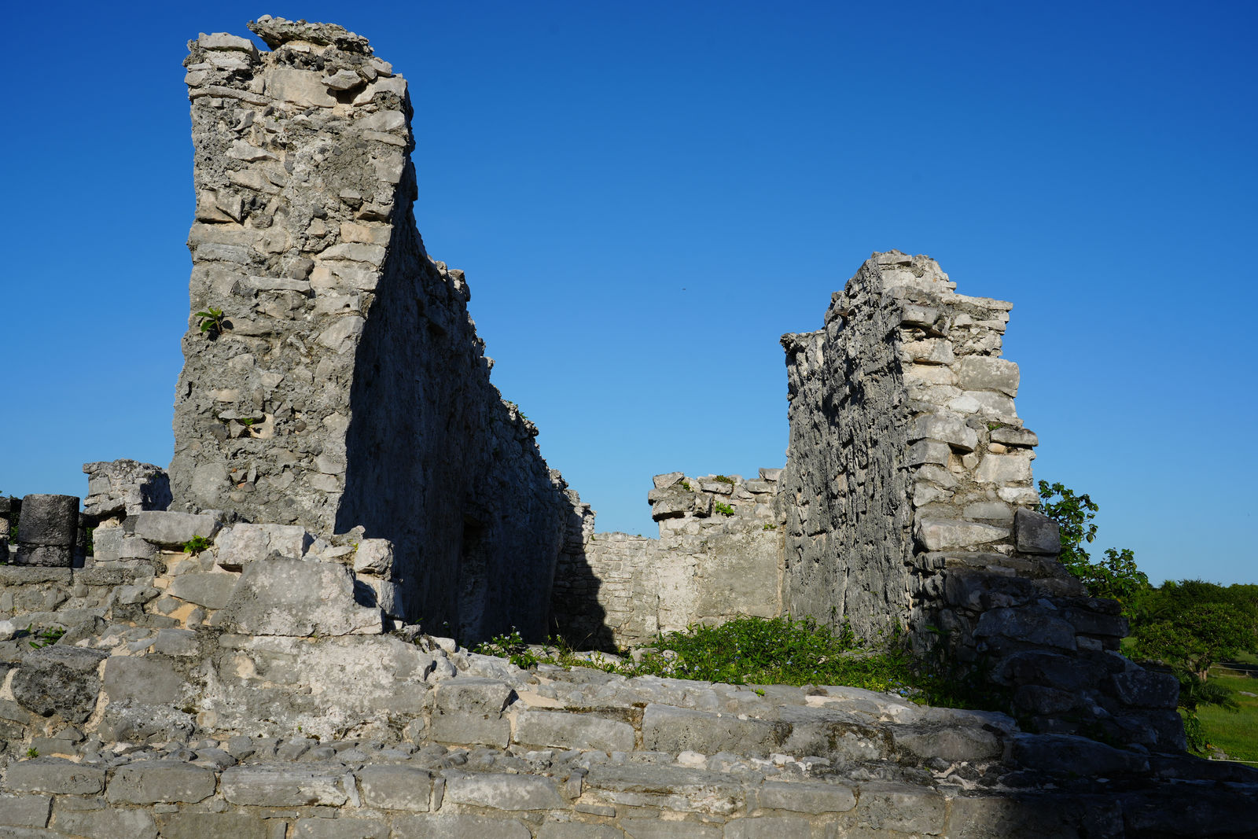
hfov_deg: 54.4
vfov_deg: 37.9
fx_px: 1223
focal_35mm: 35
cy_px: 420
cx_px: 629
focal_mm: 35
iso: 100
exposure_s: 1/250
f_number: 10
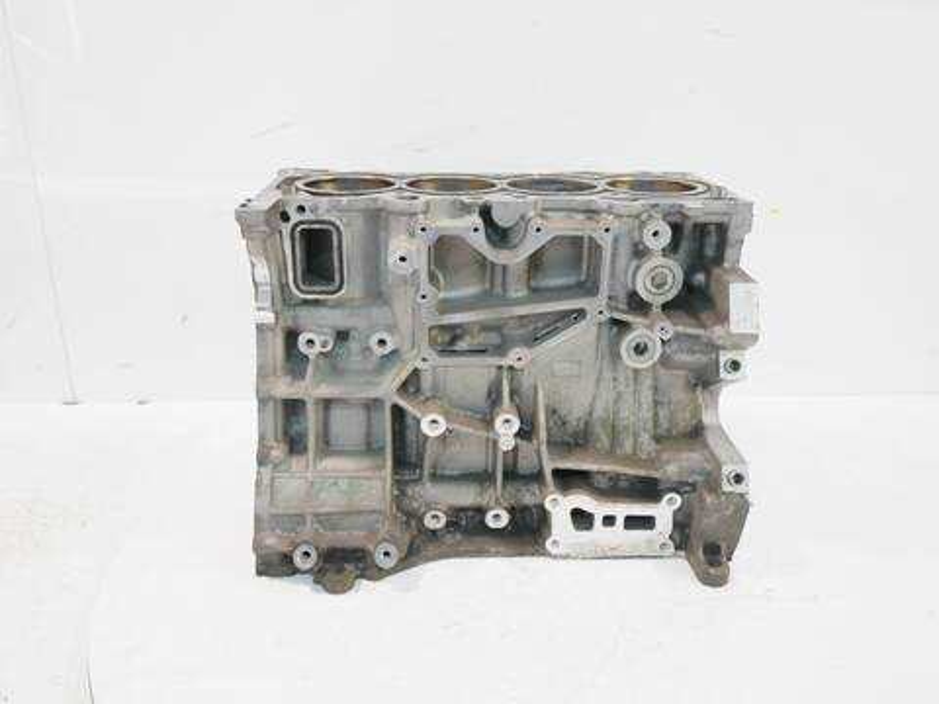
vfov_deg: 46.8
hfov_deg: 60.0
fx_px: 814
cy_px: 352
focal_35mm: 30
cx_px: 470
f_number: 3.7
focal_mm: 15
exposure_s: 1/60
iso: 320
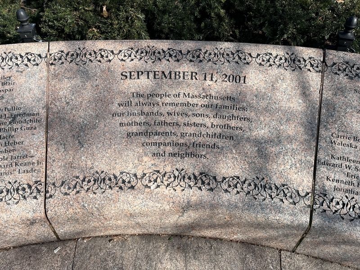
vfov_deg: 53.1
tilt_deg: -44.9
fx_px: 270
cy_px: 135
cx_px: 180
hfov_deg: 67.3
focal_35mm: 26
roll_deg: +0.2
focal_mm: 5.1
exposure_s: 1/1672
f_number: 1.6
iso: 50
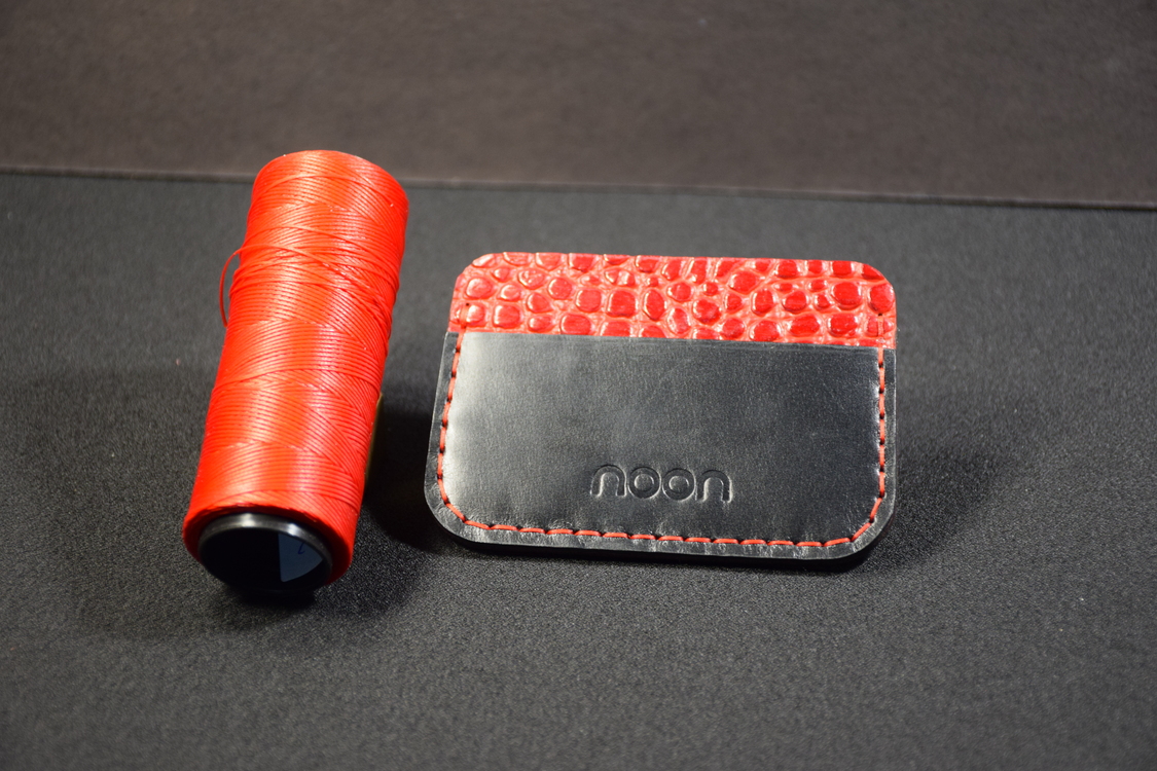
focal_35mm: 84
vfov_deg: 16.3
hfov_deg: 24.2
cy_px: 386
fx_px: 2699
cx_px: 578
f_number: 4.8
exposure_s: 1/60
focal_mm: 56
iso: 1000
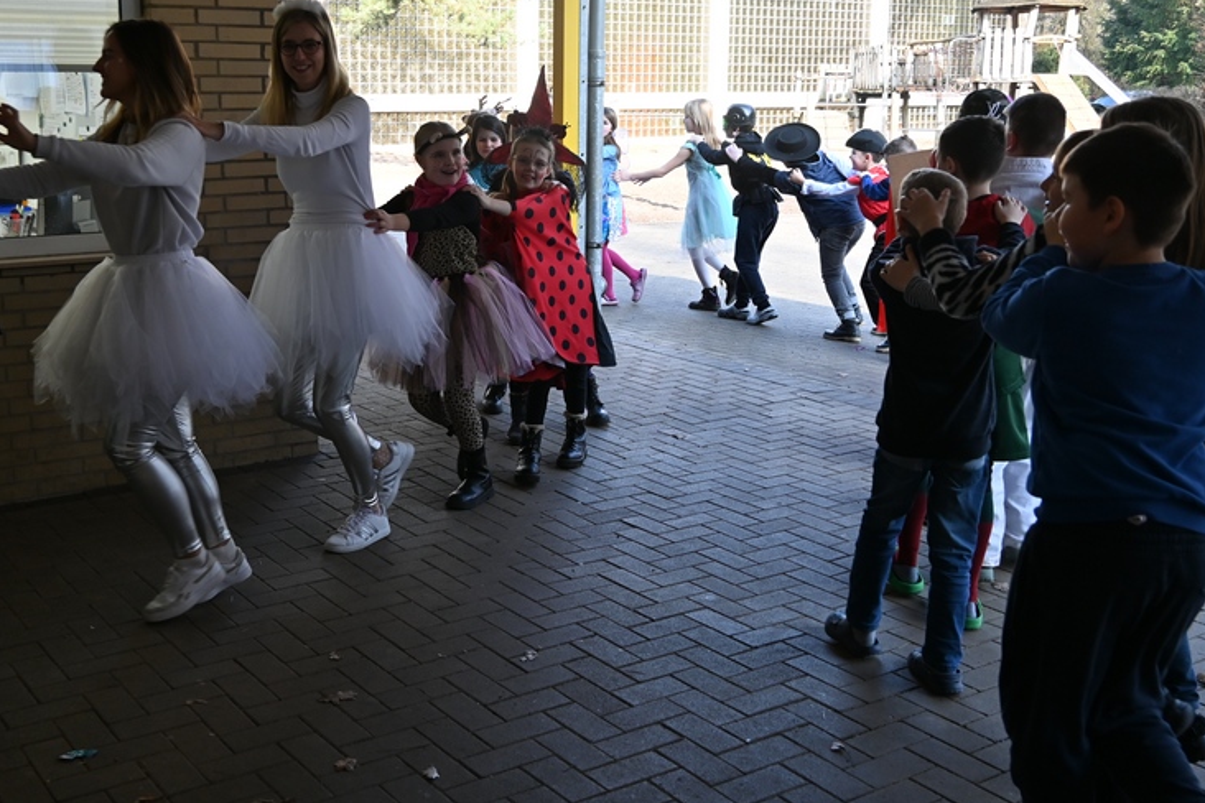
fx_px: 1407
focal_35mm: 42
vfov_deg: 31.8
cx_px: 504
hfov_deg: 46.2
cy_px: 355
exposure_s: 1/250
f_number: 4
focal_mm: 20.5
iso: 320
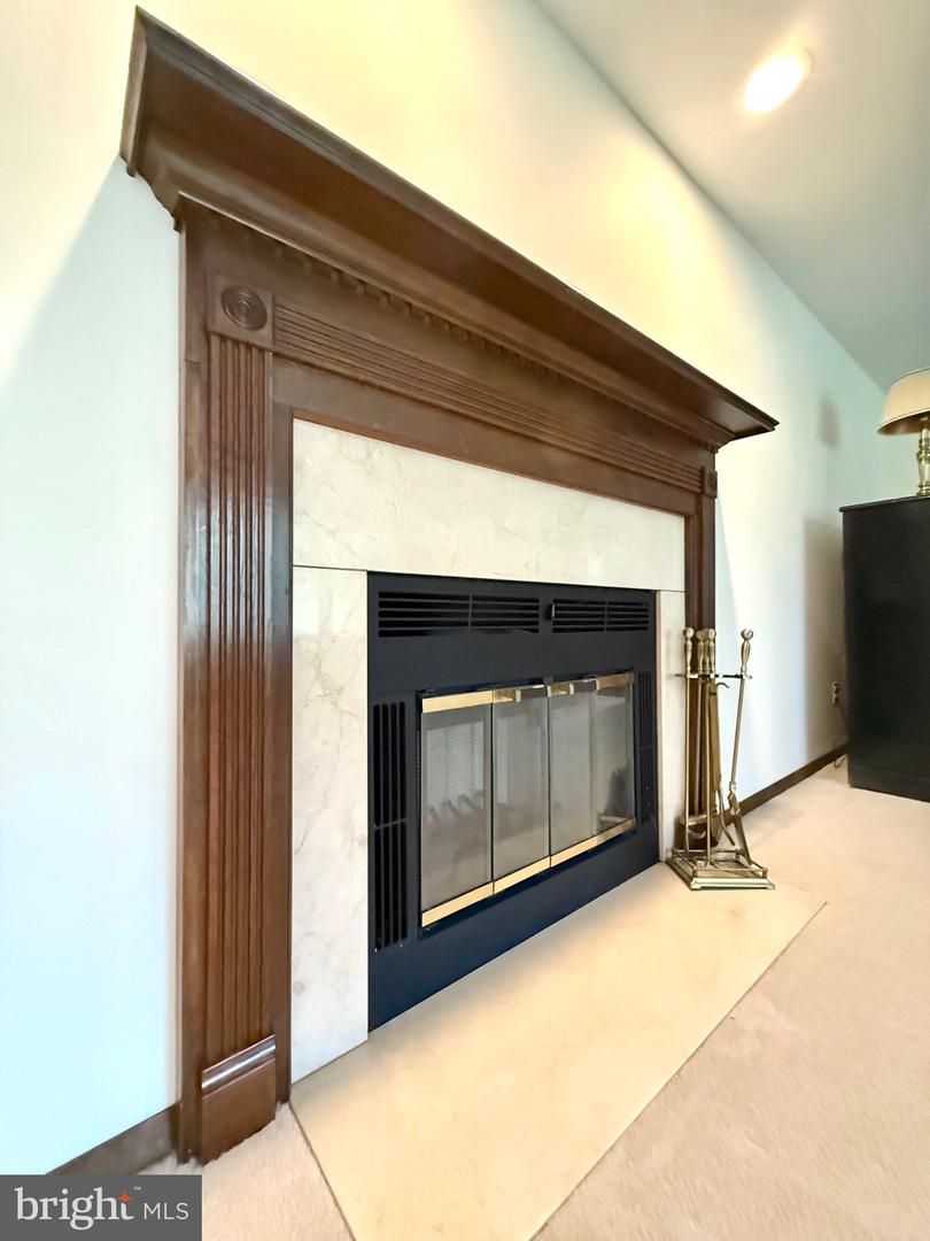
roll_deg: +0.6
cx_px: 465
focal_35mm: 14
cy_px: 620
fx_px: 502
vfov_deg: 102.1
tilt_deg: +1.4
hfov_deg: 85.7
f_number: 2.2
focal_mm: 2.22
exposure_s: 1/60
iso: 1250
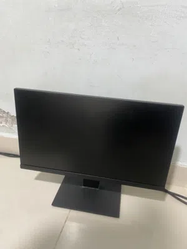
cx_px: 94
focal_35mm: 26
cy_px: 124
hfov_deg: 53.1
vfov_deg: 67.3
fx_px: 187
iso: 250
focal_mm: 4.25
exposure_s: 1/50
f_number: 1.8
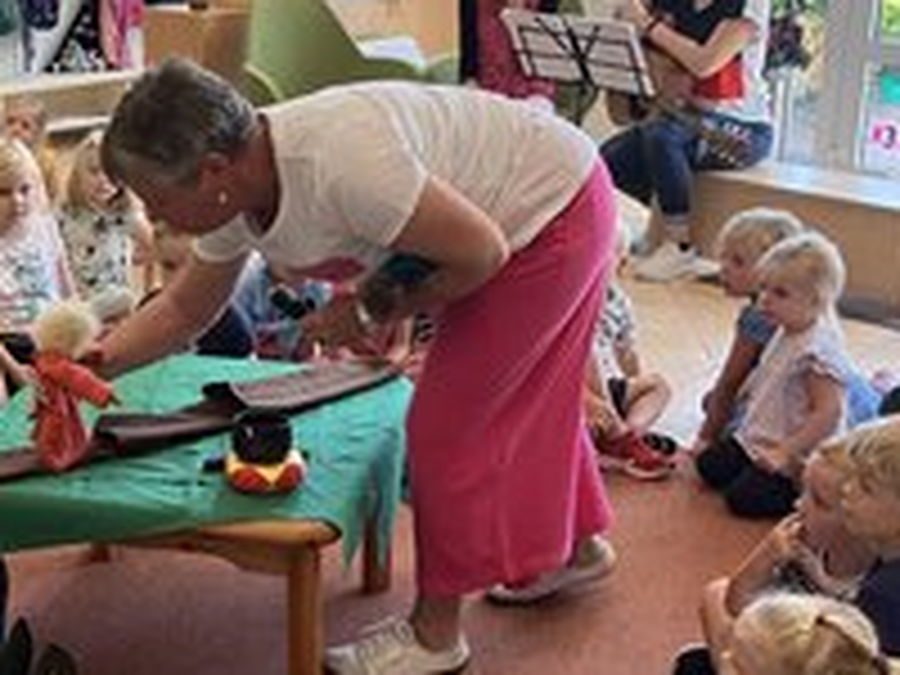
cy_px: 382
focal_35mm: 56
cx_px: 306
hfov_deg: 34.1
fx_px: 1456
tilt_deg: -19.3
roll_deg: +0.7
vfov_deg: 26.1
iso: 50
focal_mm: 3.99
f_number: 1.8
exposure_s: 1/50
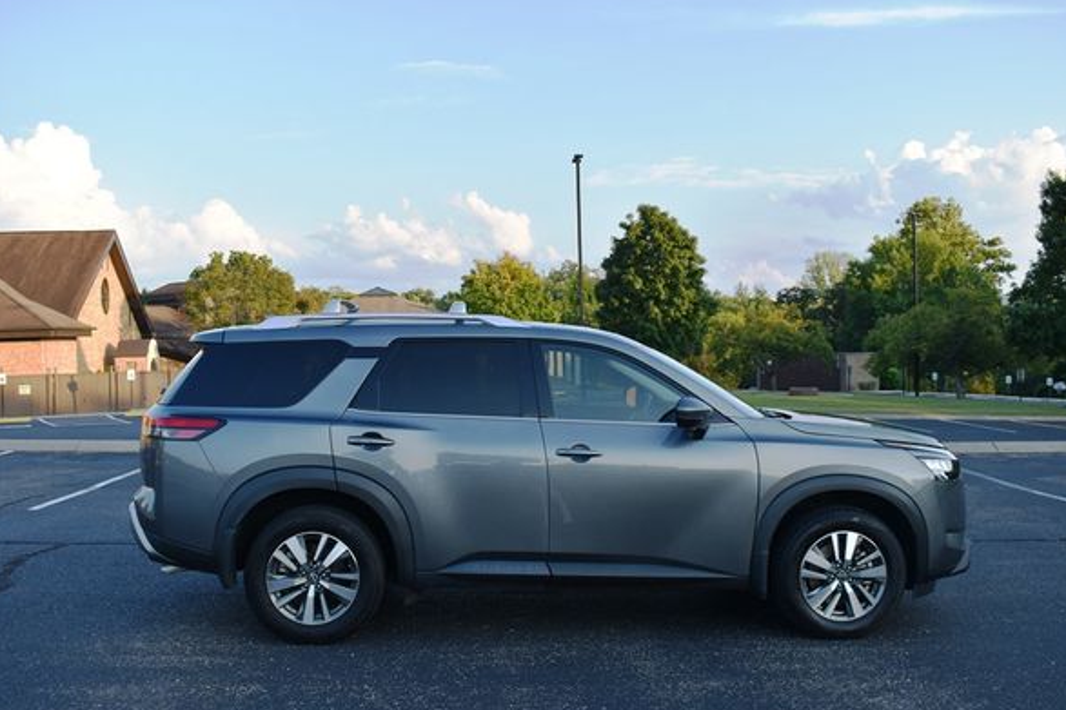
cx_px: 534
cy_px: 342
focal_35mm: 36
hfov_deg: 53.1
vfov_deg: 36.8
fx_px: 1066
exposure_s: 1/250
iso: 200
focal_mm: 22
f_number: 5.6
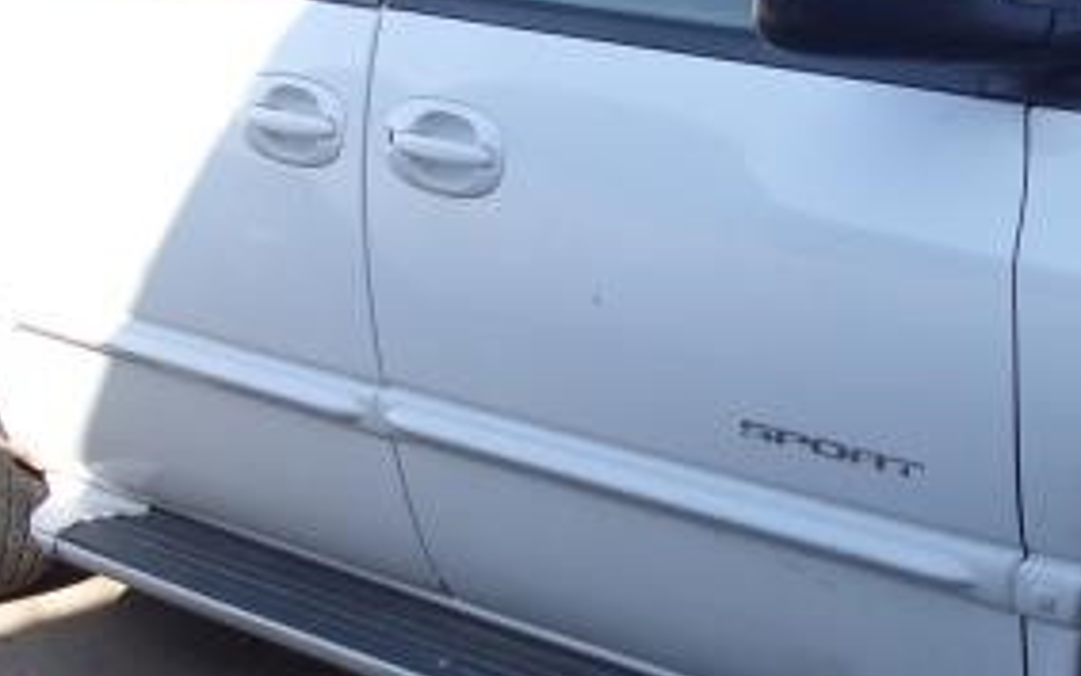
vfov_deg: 12.1
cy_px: 416
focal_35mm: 108
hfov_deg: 18.5
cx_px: 1203
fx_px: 3182
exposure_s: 1/320
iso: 80
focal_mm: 6.3
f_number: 3.1
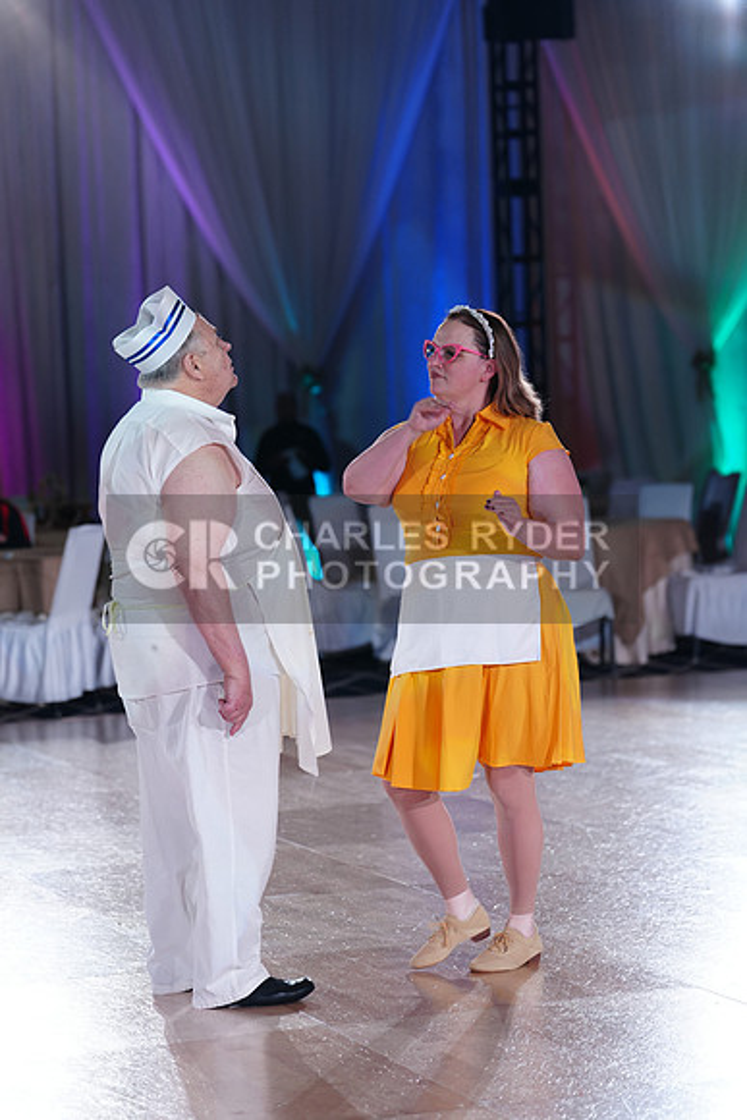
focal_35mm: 100
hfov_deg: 13.7
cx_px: 374
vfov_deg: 20.4
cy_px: 560
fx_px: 3110
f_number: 2.8
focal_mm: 100
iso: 500
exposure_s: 1/250
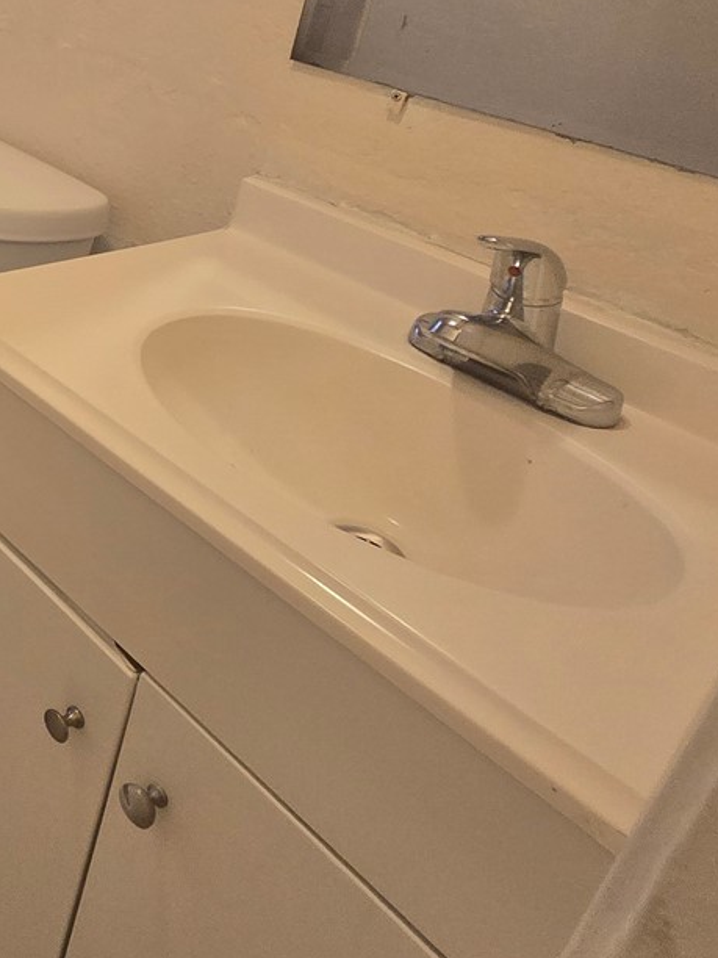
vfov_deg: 51.3
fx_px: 940
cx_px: -277
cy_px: 224
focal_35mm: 34
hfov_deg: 30.2
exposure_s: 1/60
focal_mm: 2.2
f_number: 2.2
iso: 250
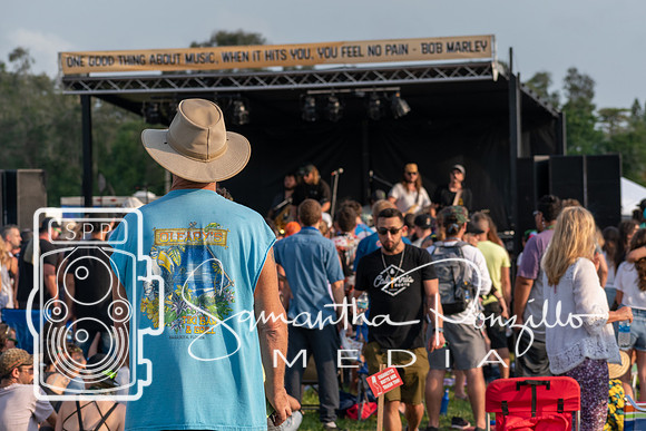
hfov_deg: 13.4
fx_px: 2746
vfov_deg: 9.0
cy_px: 216
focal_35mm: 153
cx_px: 323
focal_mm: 102
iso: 200
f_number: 6.3
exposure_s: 1/640
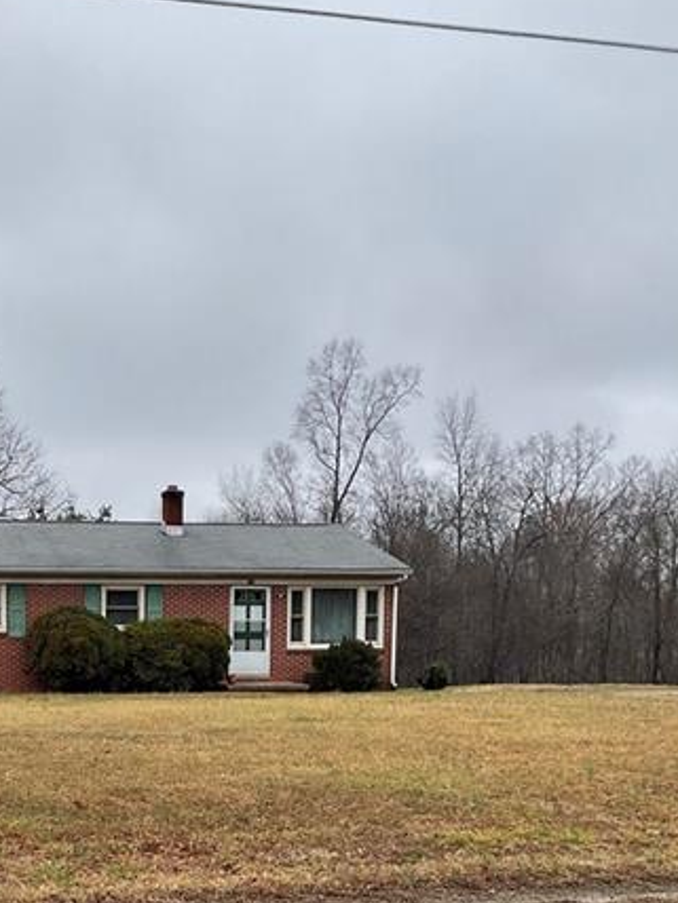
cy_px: 785
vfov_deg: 35.0
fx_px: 1358
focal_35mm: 52
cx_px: 87
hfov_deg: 27.2
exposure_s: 1/391
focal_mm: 3
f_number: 1.8
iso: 16
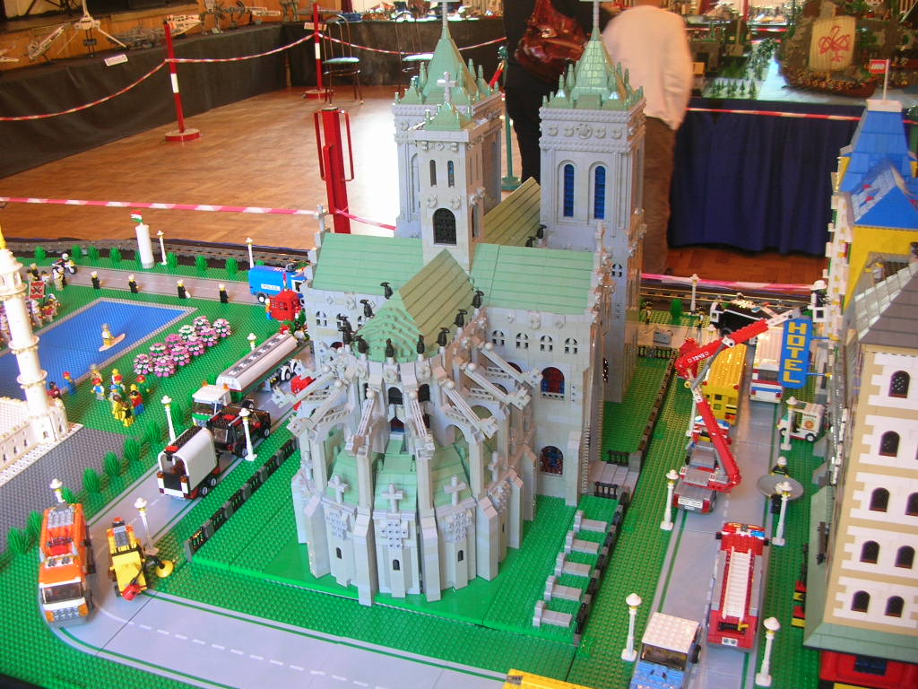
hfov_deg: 52.6
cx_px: 459
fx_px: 928
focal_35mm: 35
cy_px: 344
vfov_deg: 40.7
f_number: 2.8
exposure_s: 1/5.8
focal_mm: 5.8
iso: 50
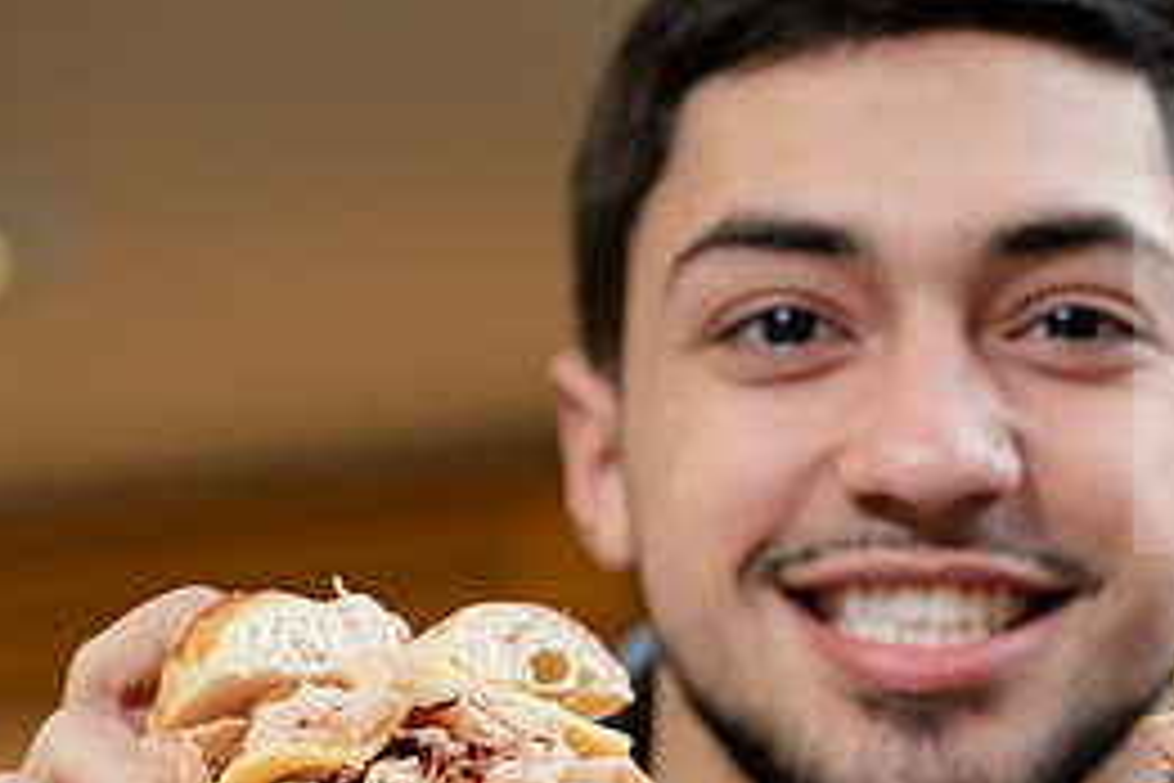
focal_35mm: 222
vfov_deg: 6.2
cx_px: 999
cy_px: 722
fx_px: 7239
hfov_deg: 9.2
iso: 1250
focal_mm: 100
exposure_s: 1/200
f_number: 4
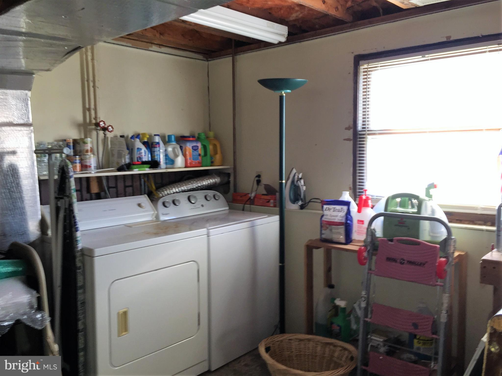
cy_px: 188
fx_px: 420
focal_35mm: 29
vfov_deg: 48.2
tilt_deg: -3.9
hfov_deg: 61.7
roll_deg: -1.1
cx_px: 251
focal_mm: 4.15
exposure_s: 1/30
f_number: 2.2
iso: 40
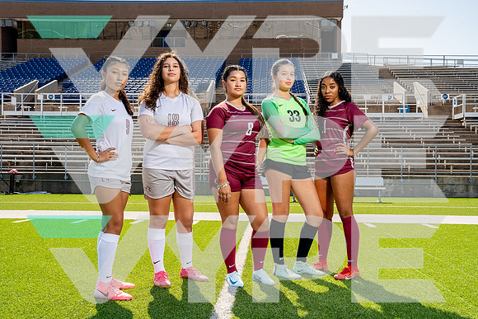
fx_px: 531
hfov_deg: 48.4
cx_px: 239
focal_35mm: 40
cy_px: 160
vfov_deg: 33.4
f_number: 11
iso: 320
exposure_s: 1/250
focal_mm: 40
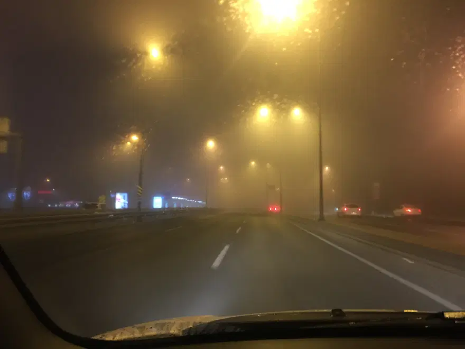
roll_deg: +0.2
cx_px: 232
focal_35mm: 29
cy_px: 174
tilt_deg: +3.3
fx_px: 390
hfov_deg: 61.7
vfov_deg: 48.2
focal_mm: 4.15
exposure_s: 1/8
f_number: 2.2
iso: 125
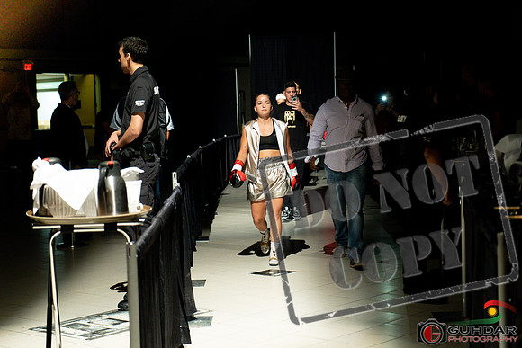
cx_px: 261
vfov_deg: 19.5
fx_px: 1015
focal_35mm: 70
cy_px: 174
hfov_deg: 28.8
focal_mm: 70
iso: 4000
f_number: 4
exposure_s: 1/160
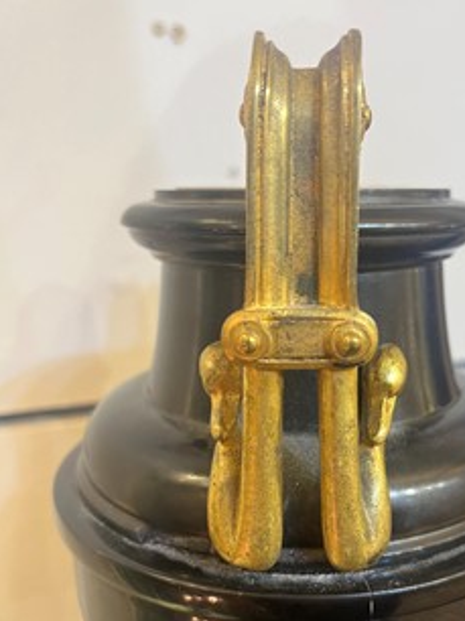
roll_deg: -0.3
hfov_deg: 41.3
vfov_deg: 53.8
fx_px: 610
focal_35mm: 34
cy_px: 353
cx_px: 301
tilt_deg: -13.1
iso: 250
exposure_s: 1/50
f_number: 1.6
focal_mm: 5.1
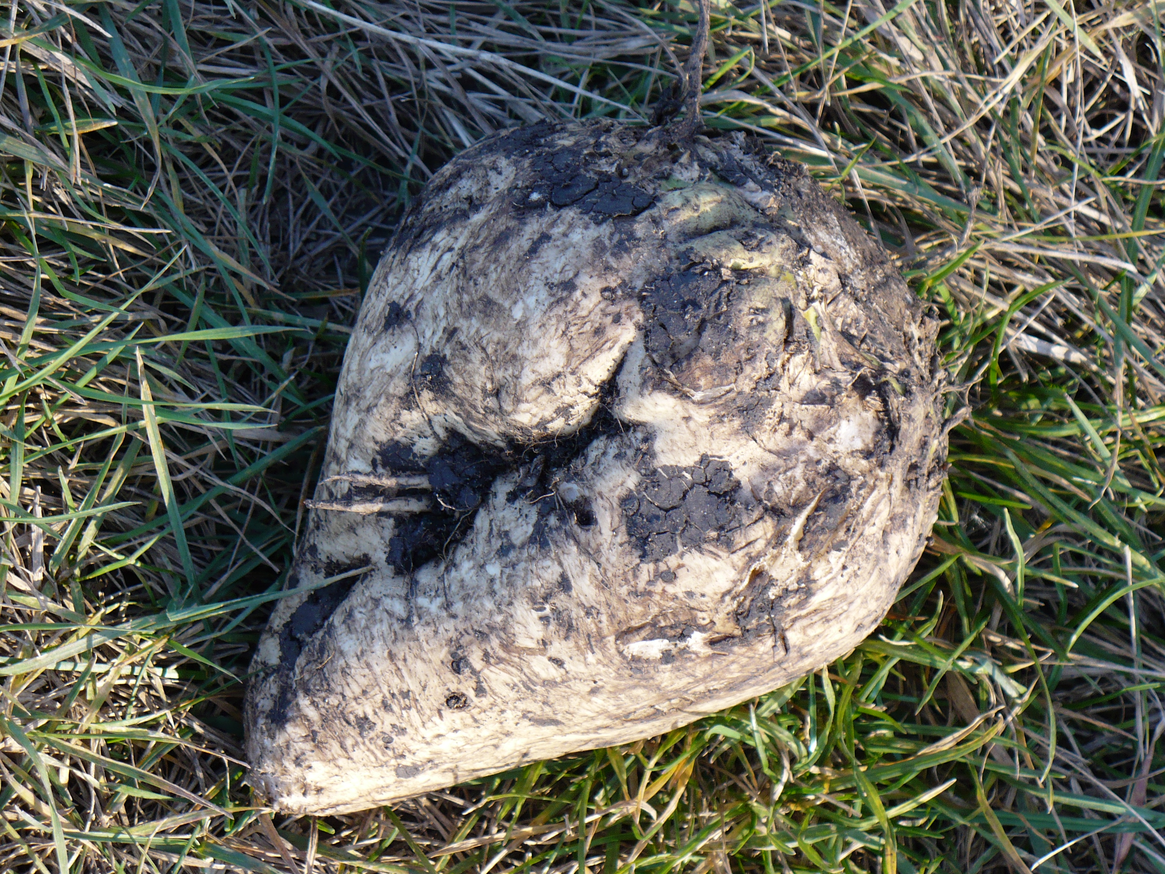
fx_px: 4274
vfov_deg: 11.7
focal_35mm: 127
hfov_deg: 15.5
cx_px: 582
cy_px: 437
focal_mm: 21
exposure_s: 1/160
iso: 100
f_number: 3.7
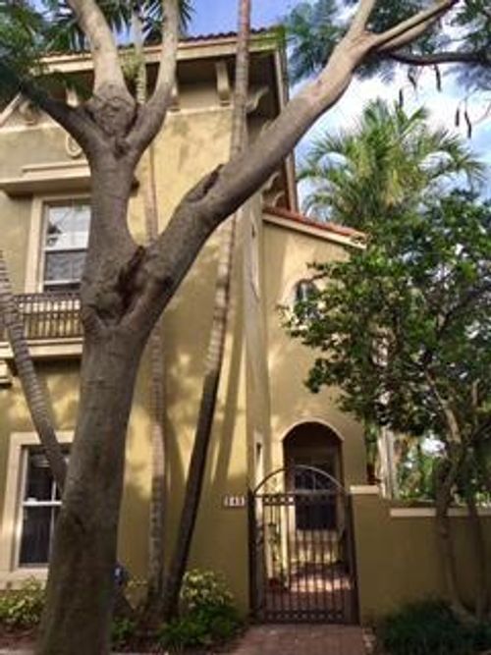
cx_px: 246
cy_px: 328
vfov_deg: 61.7
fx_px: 549
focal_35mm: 29
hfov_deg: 48.2
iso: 32
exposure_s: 1/501
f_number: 2.2
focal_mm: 4.15
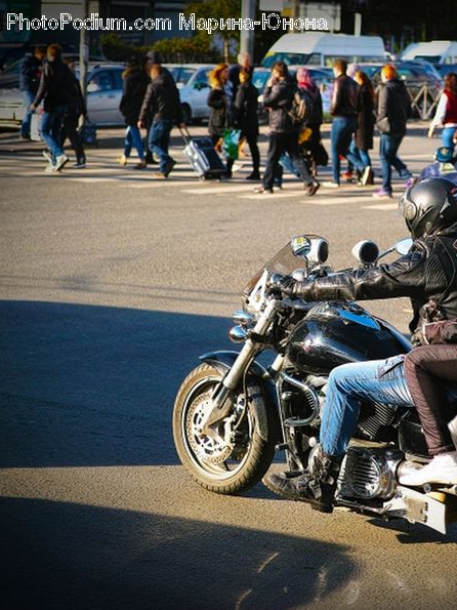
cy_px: 305
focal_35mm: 109
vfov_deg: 18.0
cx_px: 373
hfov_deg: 13.5
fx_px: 1919
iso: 200
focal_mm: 50
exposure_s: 1/500
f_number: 3.2
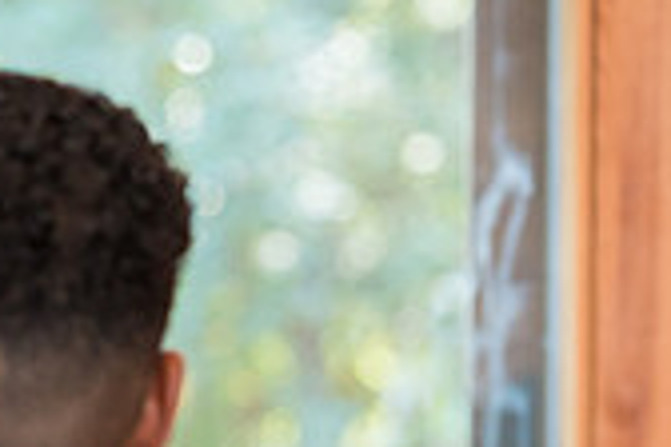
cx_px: -475
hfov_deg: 5.3
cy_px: 762
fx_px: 7213
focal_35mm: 387
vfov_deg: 3.5
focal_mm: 102
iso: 1600
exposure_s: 1/100
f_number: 4
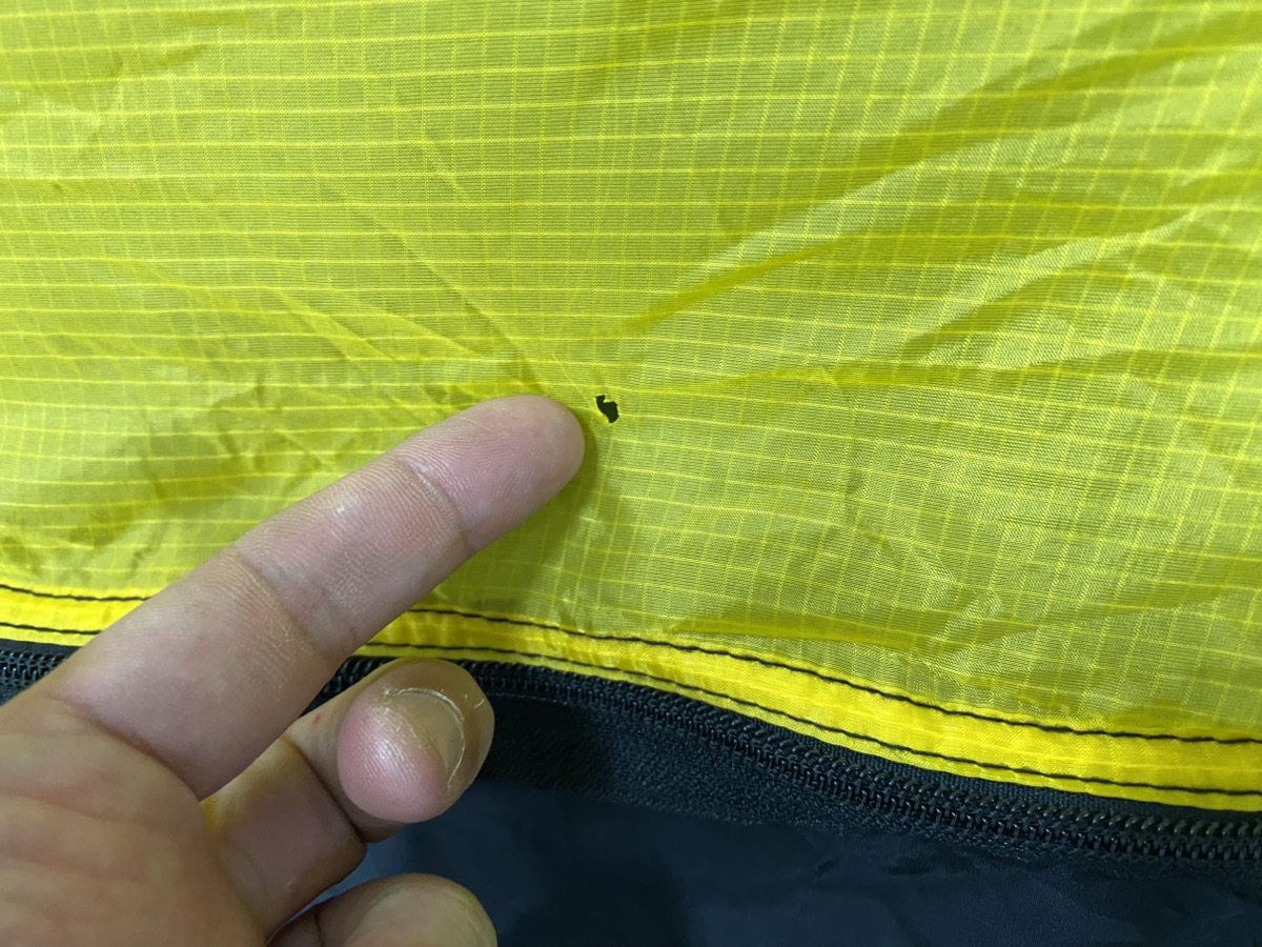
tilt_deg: -41.3
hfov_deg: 69.4
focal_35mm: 25
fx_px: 911
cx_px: 631
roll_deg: +2.0
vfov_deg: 54.9
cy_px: 474
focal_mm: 4.25
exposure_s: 1/50
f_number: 1.8
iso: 320
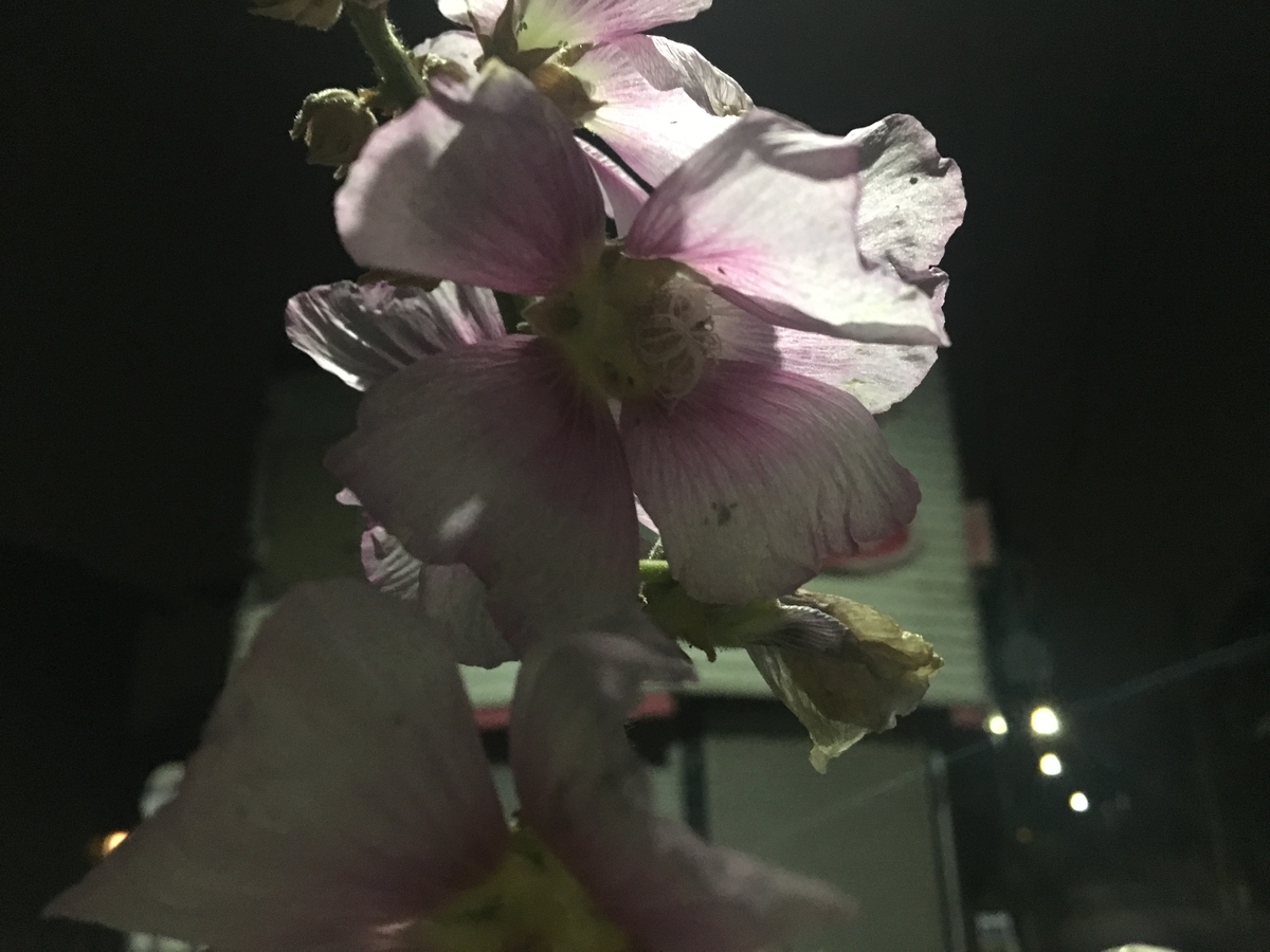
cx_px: 635
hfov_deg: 61.7
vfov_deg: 48.2
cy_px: 476
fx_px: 1064
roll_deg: +0.6
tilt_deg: +19.5
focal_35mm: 29
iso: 250
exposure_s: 1/15
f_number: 2.2
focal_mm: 4.15
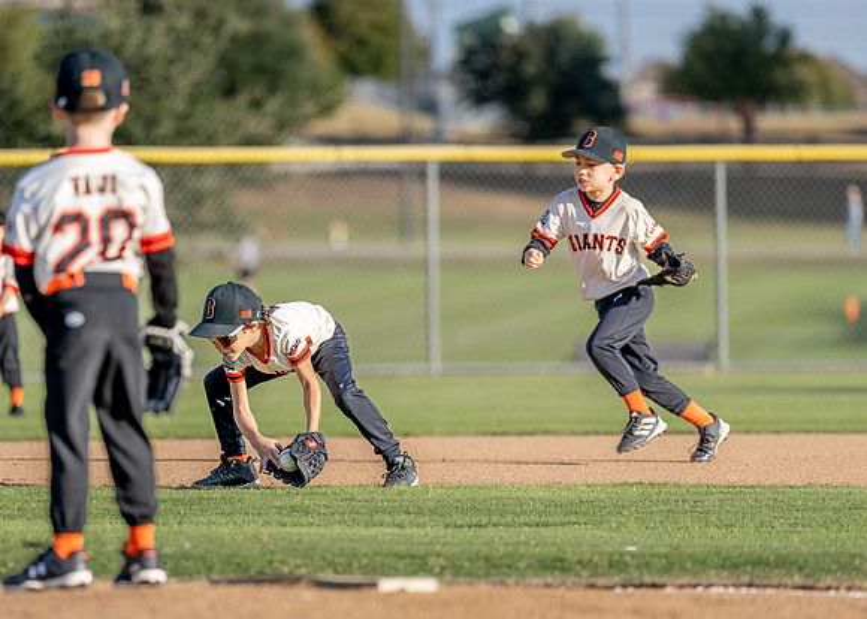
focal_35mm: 329
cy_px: 401
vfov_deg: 4.4
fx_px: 8097
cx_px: 371
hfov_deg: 6.1
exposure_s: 1/1600
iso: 100
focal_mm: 200
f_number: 2.8
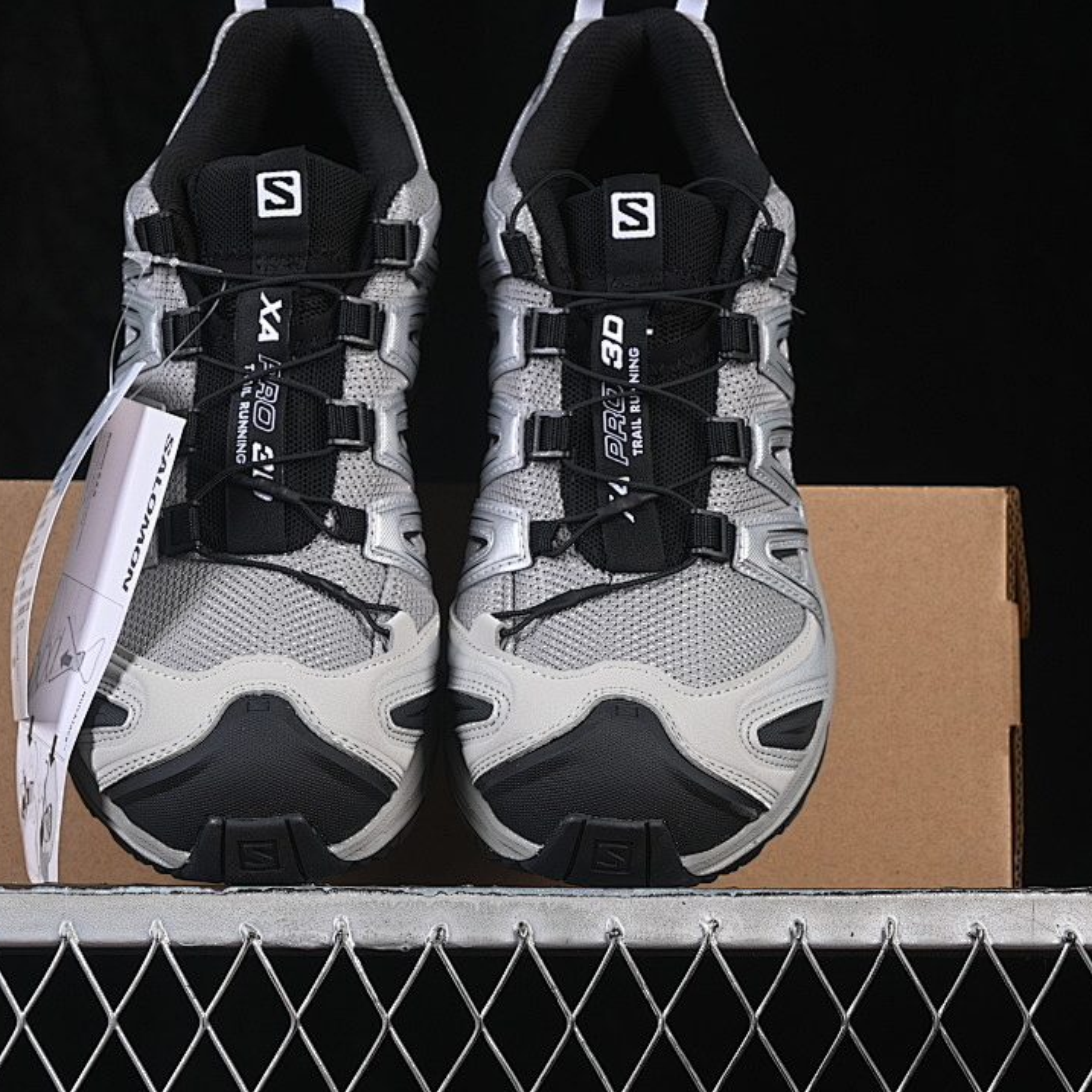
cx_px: 437
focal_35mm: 96
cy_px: 545
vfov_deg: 18.1
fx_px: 3426
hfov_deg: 18.1
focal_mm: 50
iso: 160
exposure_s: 1/60
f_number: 7.1
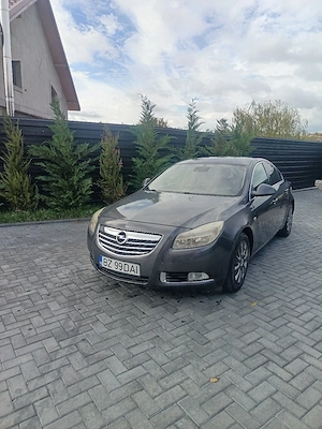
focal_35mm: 24
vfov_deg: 71.6
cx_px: 161
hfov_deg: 56.8
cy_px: 214
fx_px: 298
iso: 100
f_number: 1.75
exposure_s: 1/256
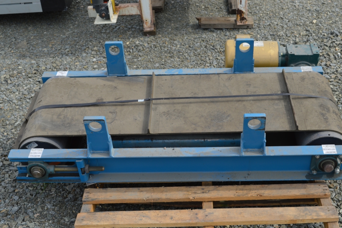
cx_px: 182
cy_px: 118
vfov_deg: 26.0
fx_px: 494
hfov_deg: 38.2
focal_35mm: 52
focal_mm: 32
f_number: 7.1
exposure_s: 1/200
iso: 100
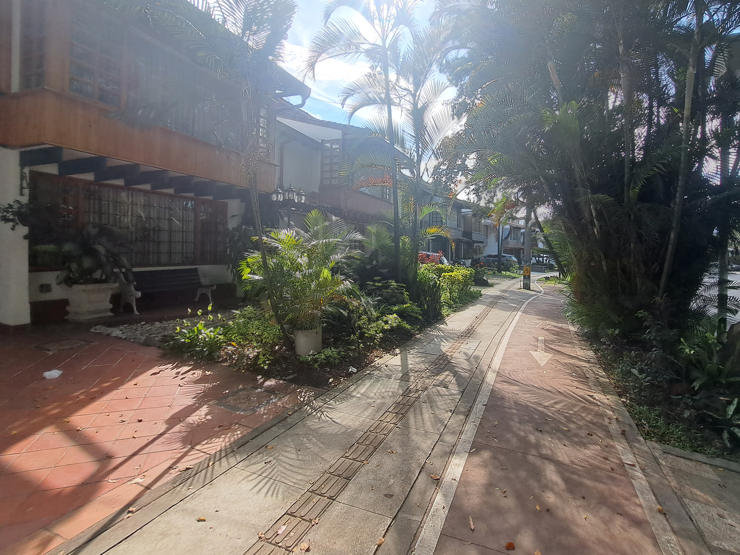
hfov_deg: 97.6
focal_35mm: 15
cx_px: 419
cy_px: 265
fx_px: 321
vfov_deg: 81.7
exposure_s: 1/407
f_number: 2.2
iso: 50
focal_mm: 1.74
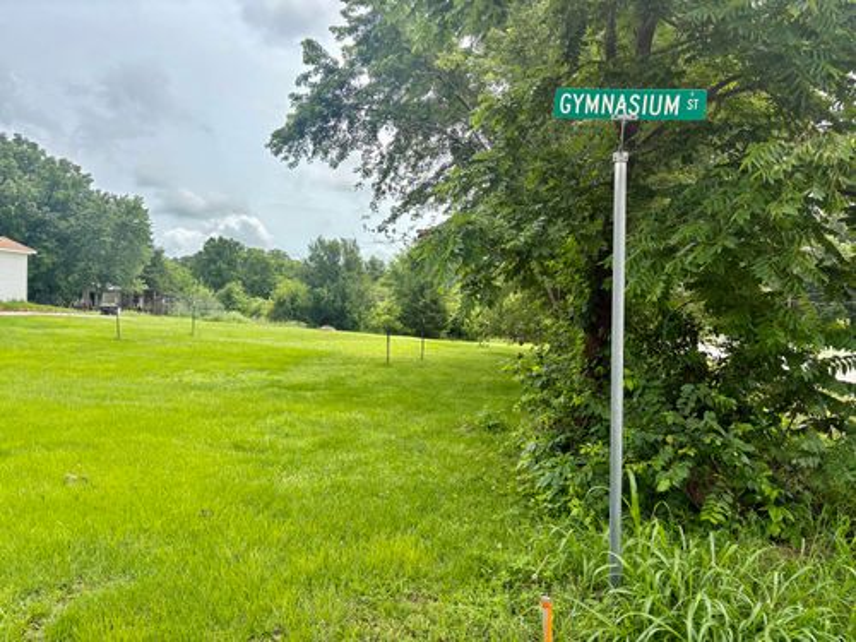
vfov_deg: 53.1
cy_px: 321
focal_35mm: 26
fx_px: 643
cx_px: 428
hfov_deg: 67.3
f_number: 1.6
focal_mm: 5.96
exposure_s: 1/3279
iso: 64
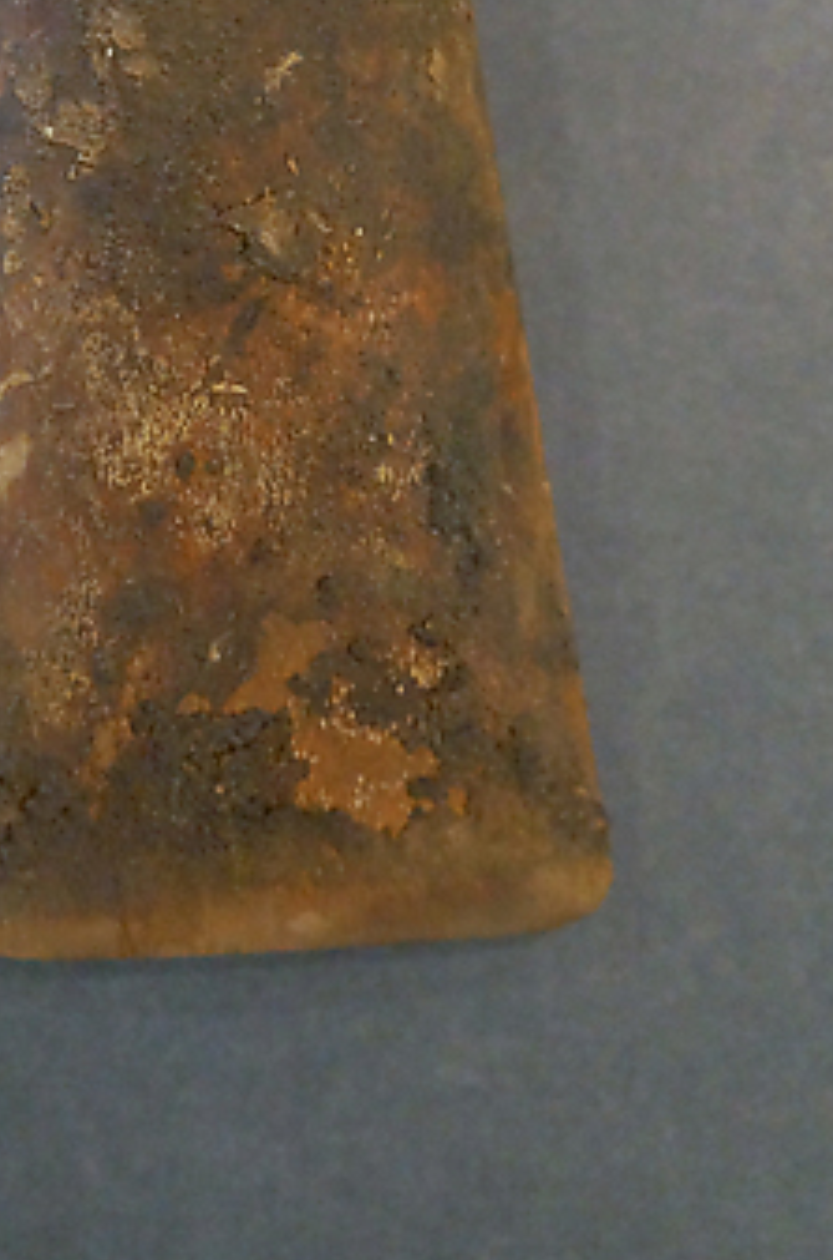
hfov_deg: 17.2
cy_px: 260
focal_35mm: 78
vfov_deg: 25.6
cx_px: 121
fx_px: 2721
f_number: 4
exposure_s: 1/50
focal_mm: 28
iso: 3200
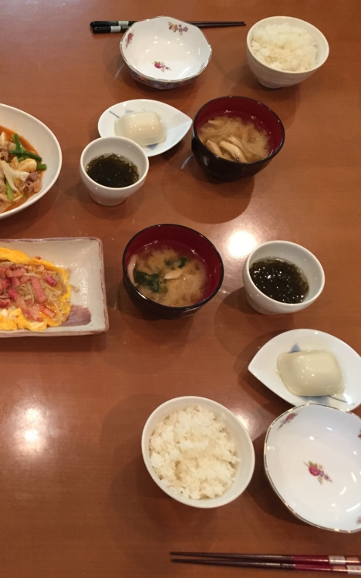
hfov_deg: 28.5
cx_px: -5
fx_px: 661
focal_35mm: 42
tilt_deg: -61.5
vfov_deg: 47.2
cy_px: 282
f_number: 2.2
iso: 125
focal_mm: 4.15
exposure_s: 1/30
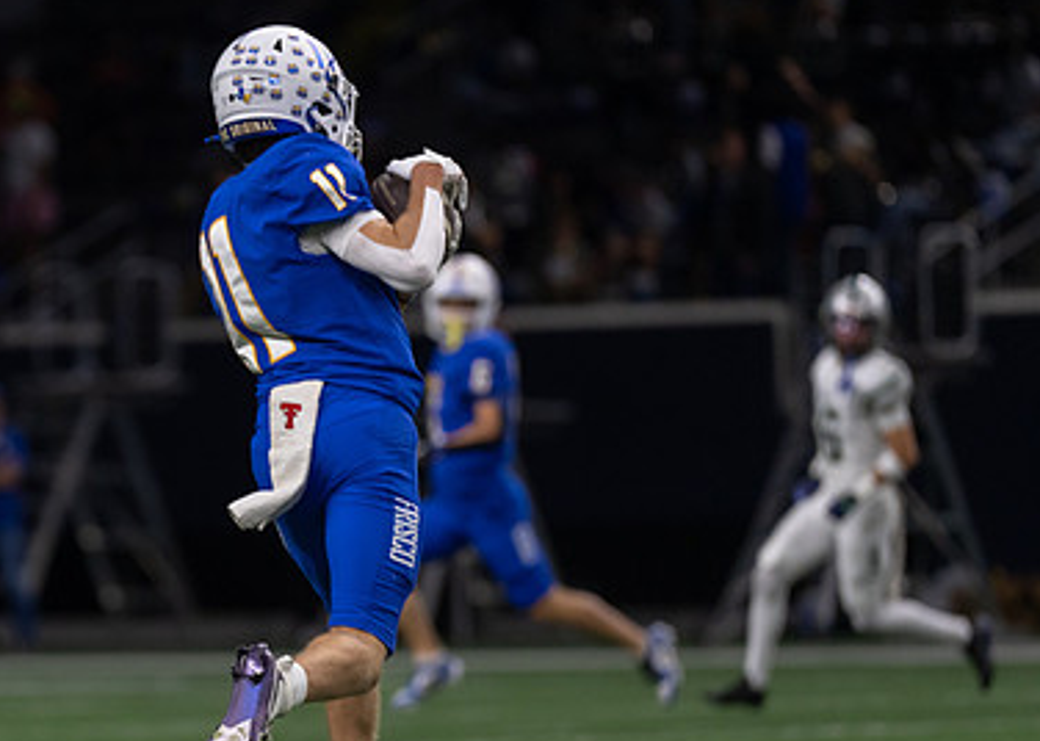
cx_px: 181
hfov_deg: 5.1
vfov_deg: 3.6
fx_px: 11688
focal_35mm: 396
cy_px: 517
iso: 1600
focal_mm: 200
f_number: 2.8
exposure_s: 1/1250
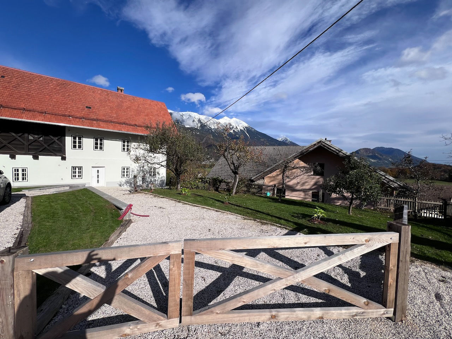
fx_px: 170
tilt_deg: -2.9
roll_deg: -2.1
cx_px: 226
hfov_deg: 106.2
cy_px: 170
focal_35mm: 13
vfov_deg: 89.9
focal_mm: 1.57
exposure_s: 1/2538
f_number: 1.8
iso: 32
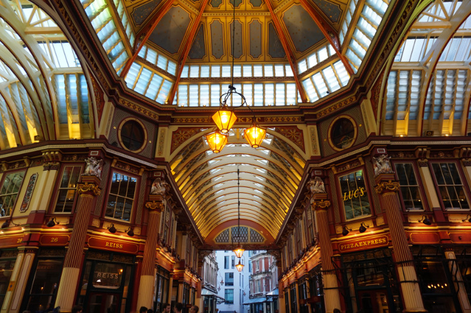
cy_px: 156
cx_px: 236
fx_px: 314
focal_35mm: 24
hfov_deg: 73.8
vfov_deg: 53.1
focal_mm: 16
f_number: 4
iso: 125
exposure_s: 1/60
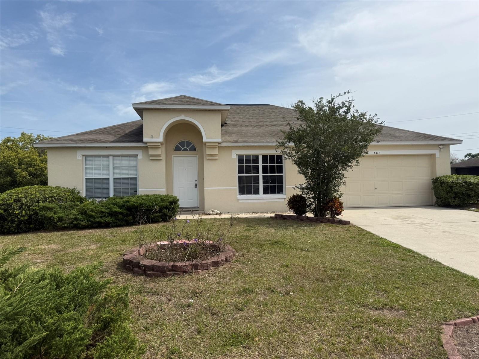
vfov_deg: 56.8
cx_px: 240
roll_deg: +1.0
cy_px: 180
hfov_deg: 71.6
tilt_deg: +1.9
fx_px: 332
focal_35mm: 24
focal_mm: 6.76
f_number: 1.78
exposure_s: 1/6173
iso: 80
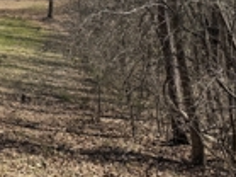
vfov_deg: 19.7
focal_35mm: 69
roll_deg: -0.2
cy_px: -48
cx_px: -75
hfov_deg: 24.4
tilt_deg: +5.4
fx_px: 470
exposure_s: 1/2907
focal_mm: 6.76
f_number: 1.78
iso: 80
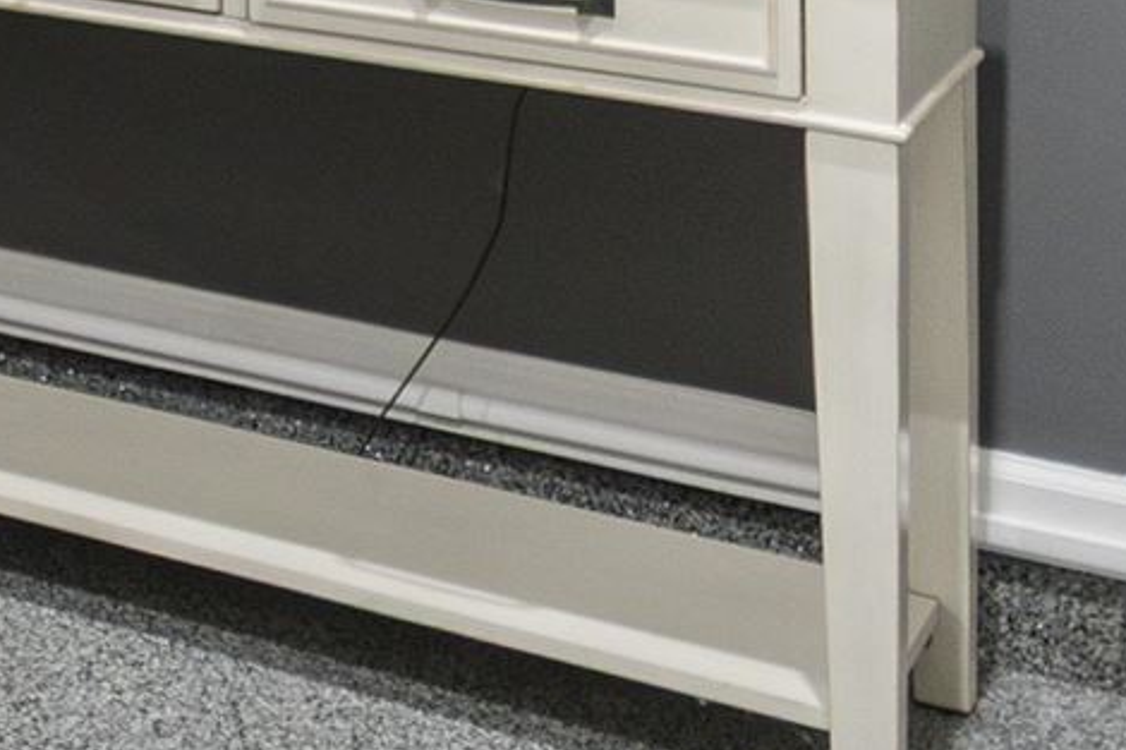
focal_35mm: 98
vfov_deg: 12.4
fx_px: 3064
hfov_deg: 14.6
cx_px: -1485
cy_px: -716
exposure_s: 1
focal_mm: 10
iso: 100
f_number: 4.5
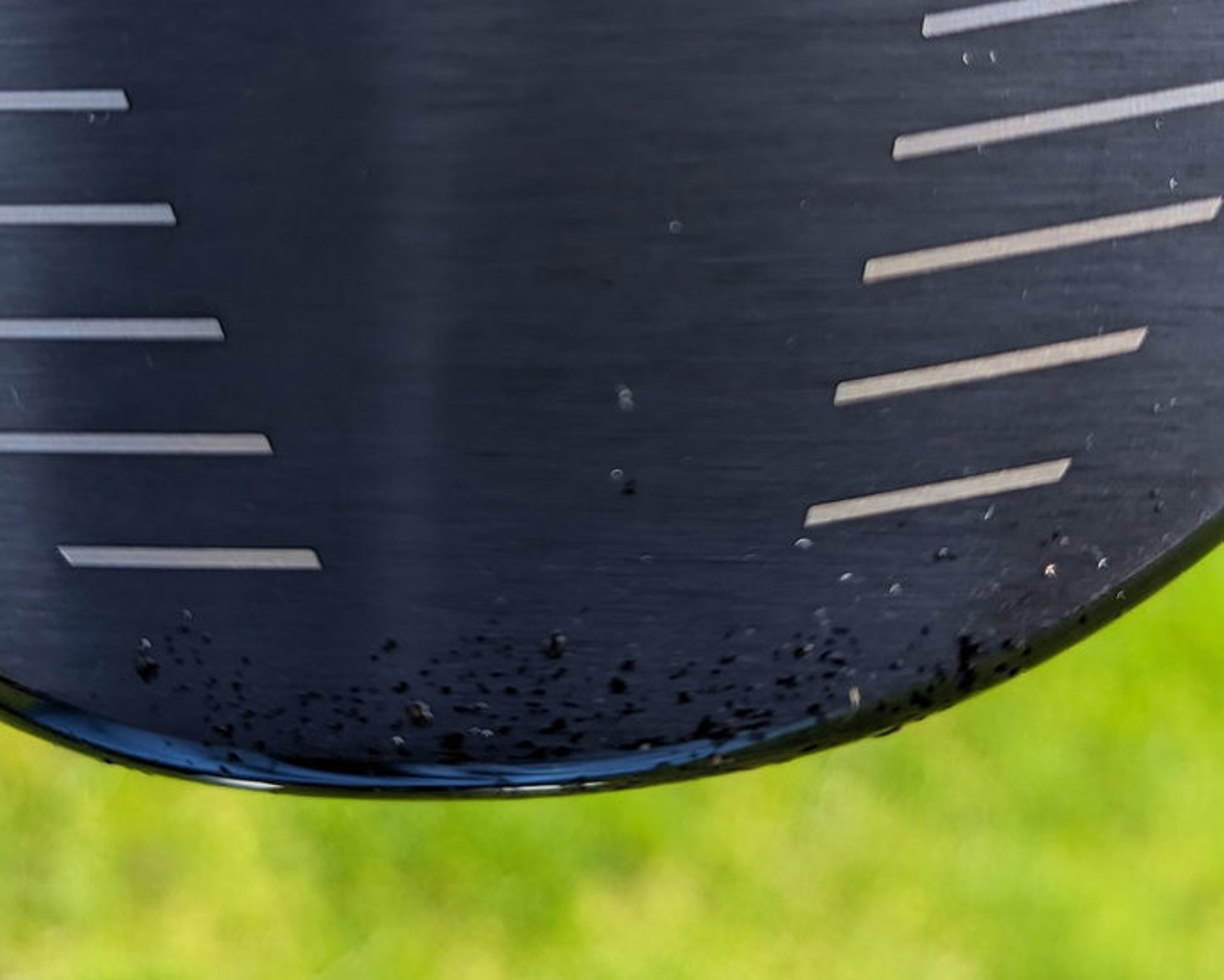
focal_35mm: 52
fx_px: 1884
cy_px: 159
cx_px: 515
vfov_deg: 28.4
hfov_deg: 35.9
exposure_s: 1/437
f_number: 1.85
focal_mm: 6.81
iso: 35
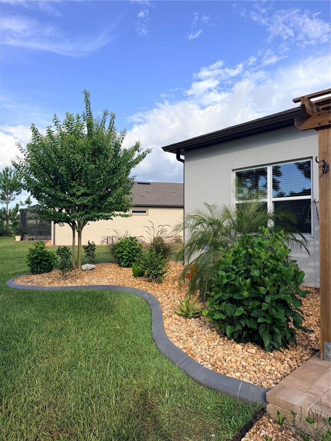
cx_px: 166
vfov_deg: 71.6
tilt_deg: +1.9
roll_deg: -0.1
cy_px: 220
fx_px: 306
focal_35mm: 24
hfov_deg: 56.8
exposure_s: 1/2299
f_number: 1.78
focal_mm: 6.76
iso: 80
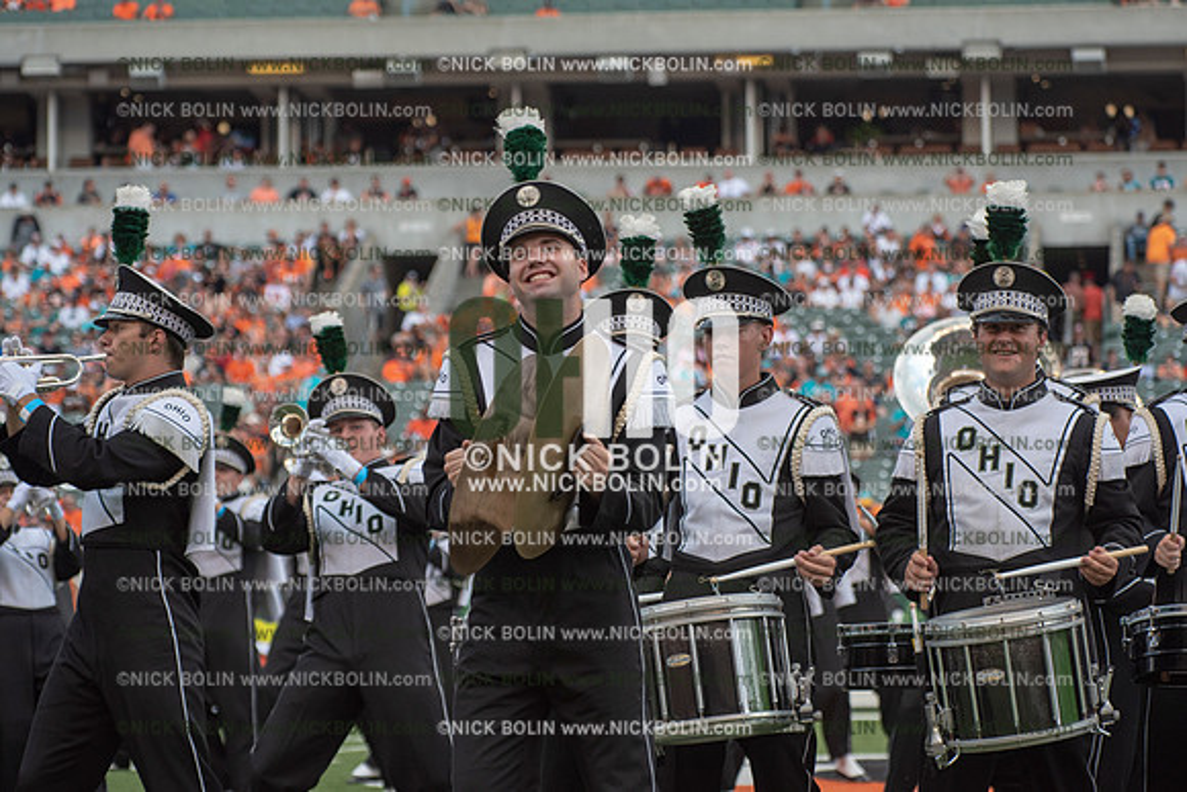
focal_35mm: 140
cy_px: 396
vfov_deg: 9.8
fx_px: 4617
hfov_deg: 14.7
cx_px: 594
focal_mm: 140
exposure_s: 1/1250
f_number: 5.6
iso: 400
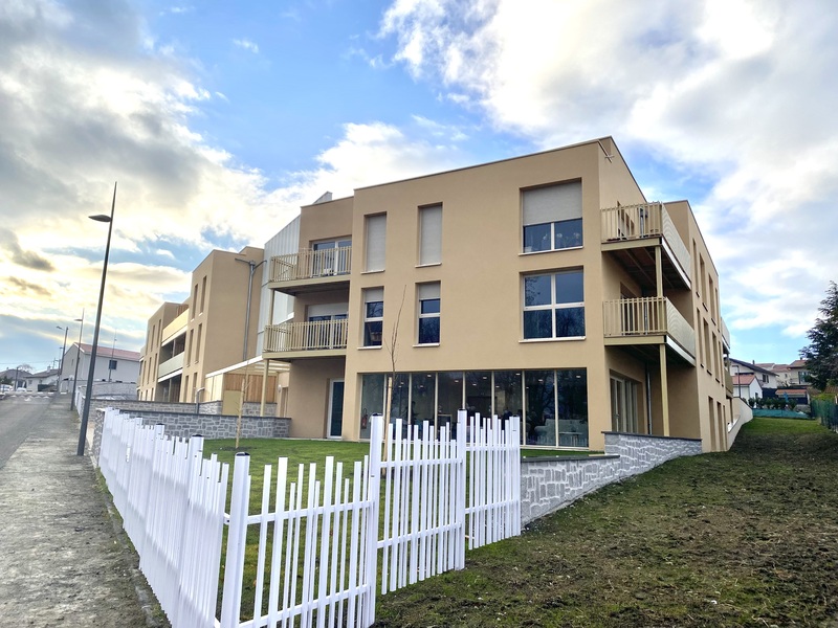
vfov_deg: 53.1
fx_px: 629
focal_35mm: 26
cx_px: 419
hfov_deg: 67.3
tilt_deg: +10.8
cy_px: 314
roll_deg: -2.4
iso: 32
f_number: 1.8
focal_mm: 4.25
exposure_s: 1/2571
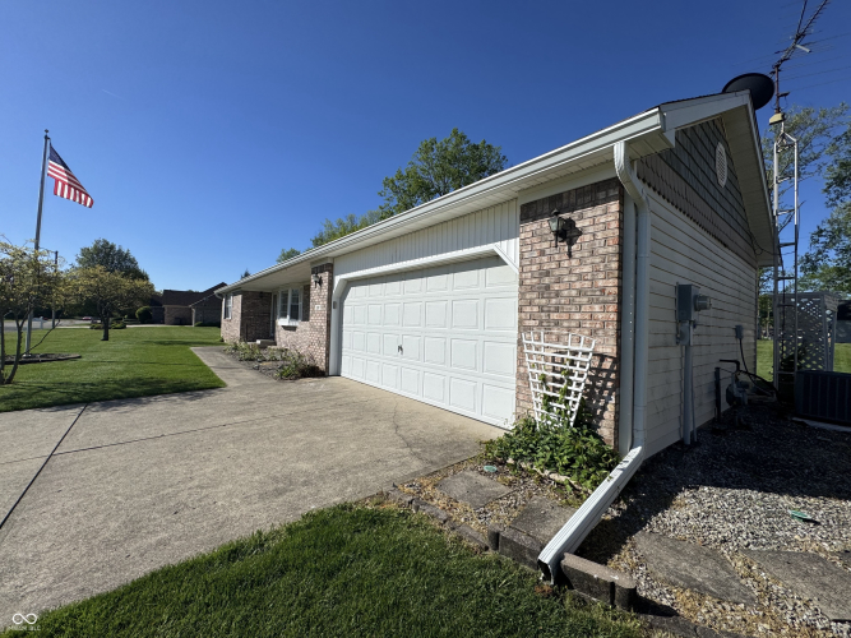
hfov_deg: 102.1
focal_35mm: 14
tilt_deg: +3.7
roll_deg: -1.5
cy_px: 319
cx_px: 426
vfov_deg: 85.7
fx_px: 344
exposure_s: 1/4132
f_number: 2.2
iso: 40
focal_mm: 2.22
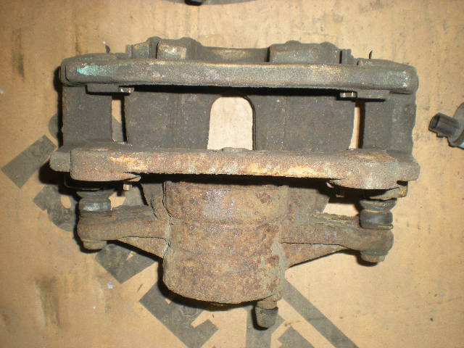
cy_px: 174
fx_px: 509
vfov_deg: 37.7
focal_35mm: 38
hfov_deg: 49.0
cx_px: 232
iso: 133
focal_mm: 6.3
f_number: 4.6
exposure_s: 1/60
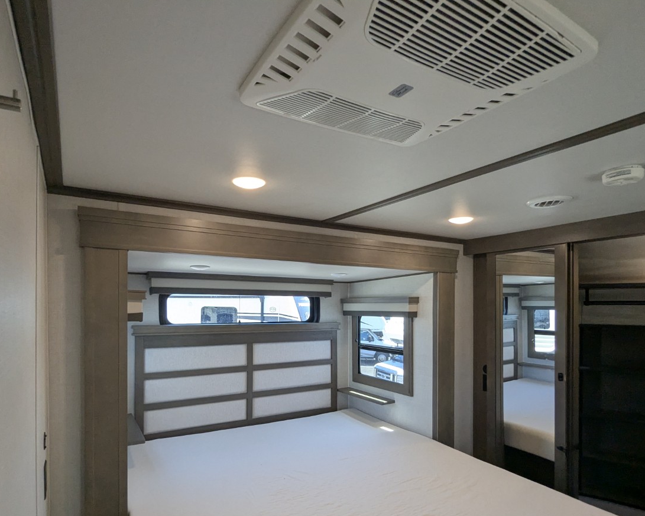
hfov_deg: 80.3
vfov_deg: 67.5
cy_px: 308
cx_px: 305
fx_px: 382
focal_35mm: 20
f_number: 2.2
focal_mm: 2.35
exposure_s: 1/231
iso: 216
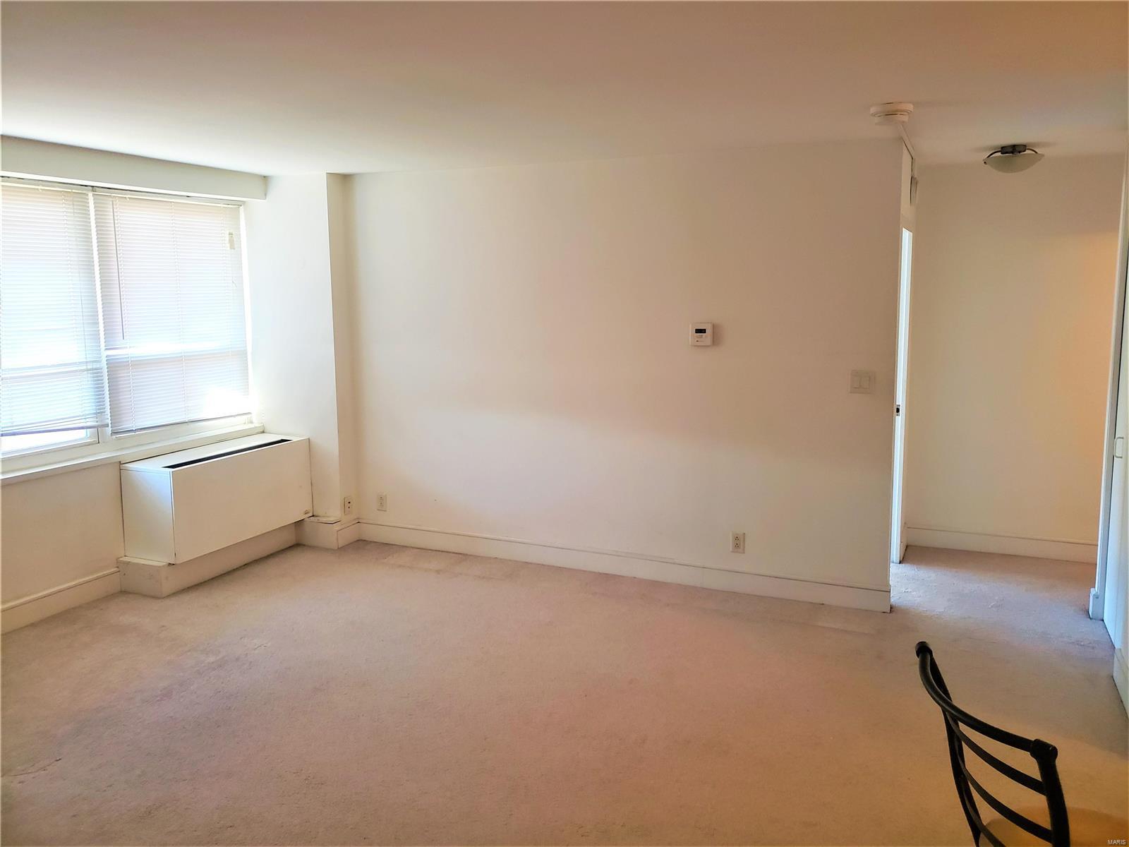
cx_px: 564
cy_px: 424
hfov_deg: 67.3
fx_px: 848
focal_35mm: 26
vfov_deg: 53.1
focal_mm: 4.3
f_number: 1.5
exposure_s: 1/60
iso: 200
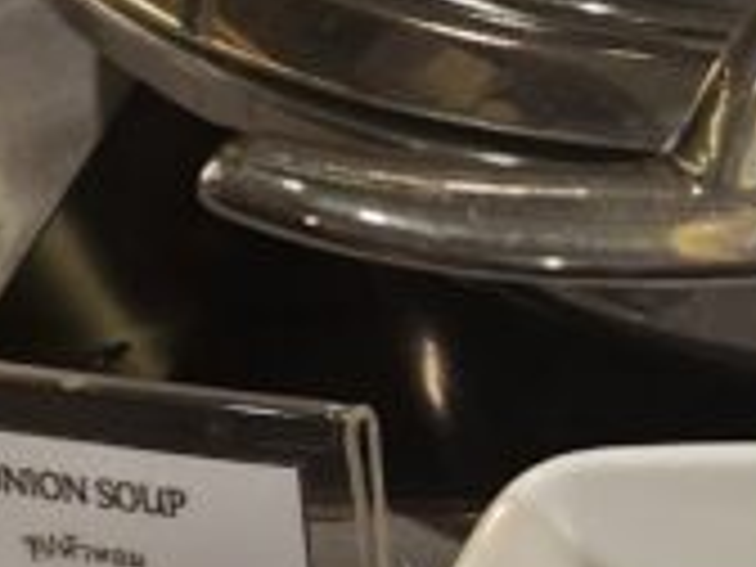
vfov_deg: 10.4
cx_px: 2120
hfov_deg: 10.7
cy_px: -166
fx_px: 3058
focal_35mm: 140
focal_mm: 5.4
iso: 160
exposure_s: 1/100
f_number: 1.8
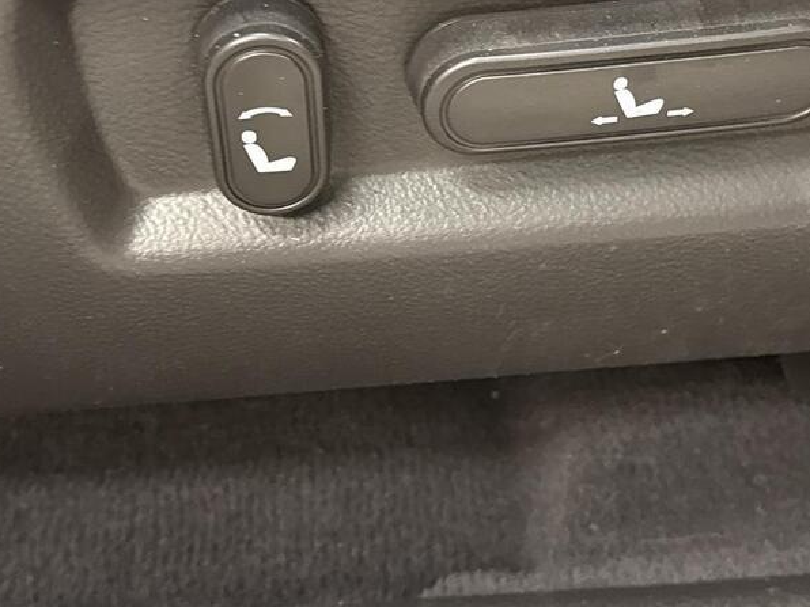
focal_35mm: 58
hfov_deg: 33.2
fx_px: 1357
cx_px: 395
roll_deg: -1.5
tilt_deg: -40.9
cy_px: 221
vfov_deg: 25.1
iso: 640
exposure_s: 1/50
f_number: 1.78
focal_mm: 6.76
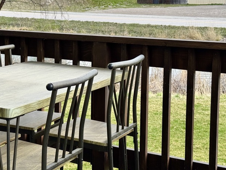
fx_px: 523
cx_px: 45
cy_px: 49
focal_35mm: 80
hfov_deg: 24.0
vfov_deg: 18.4
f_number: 1.78
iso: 64
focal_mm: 6.76
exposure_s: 1/1238
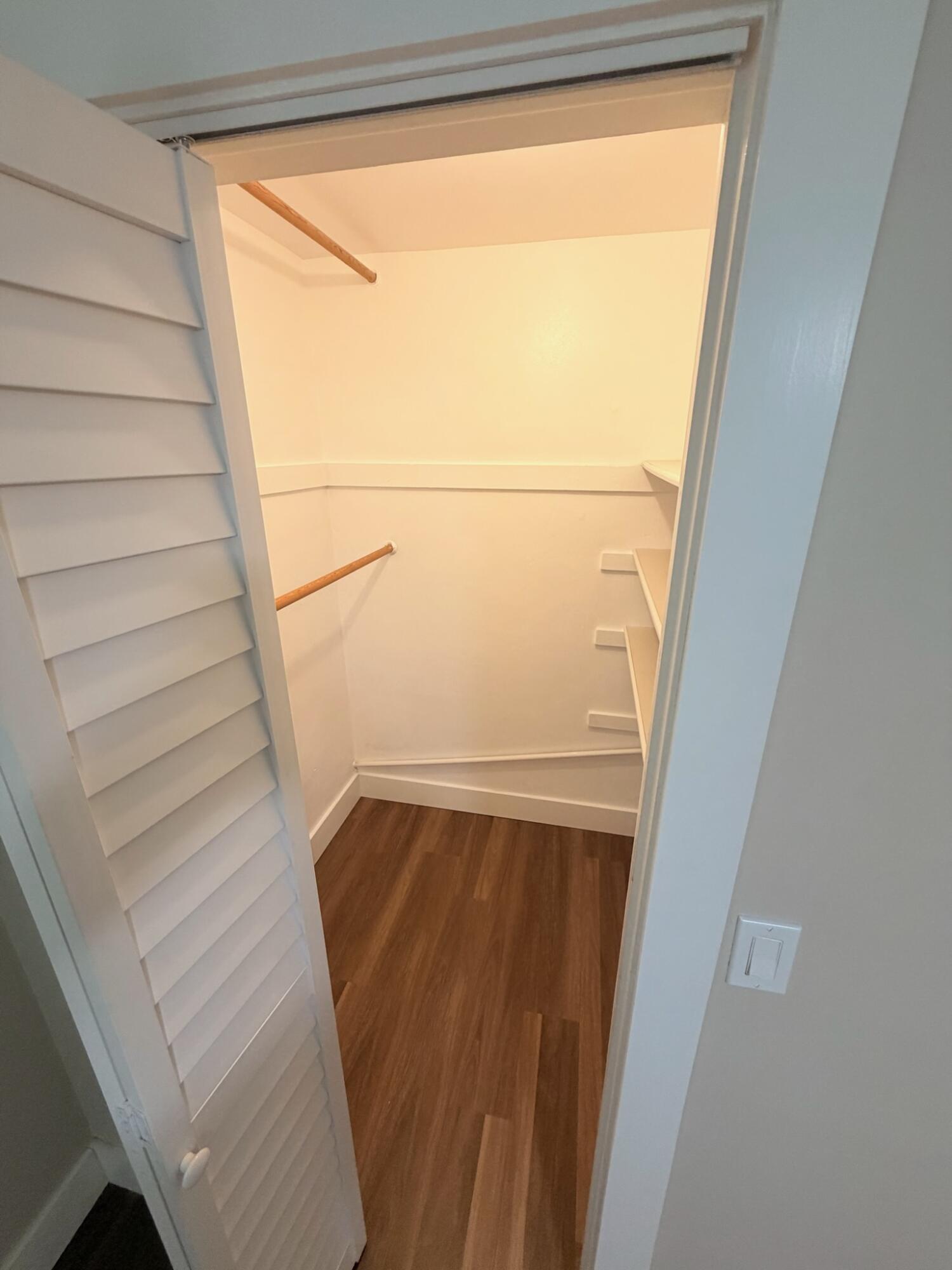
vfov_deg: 102.1
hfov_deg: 85.7
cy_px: 635
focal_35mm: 14
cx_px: 476
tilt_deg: -19.6
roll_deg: +0.5
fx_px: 513
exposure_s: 1/60
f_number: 2.2
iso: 200
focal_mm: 2.22
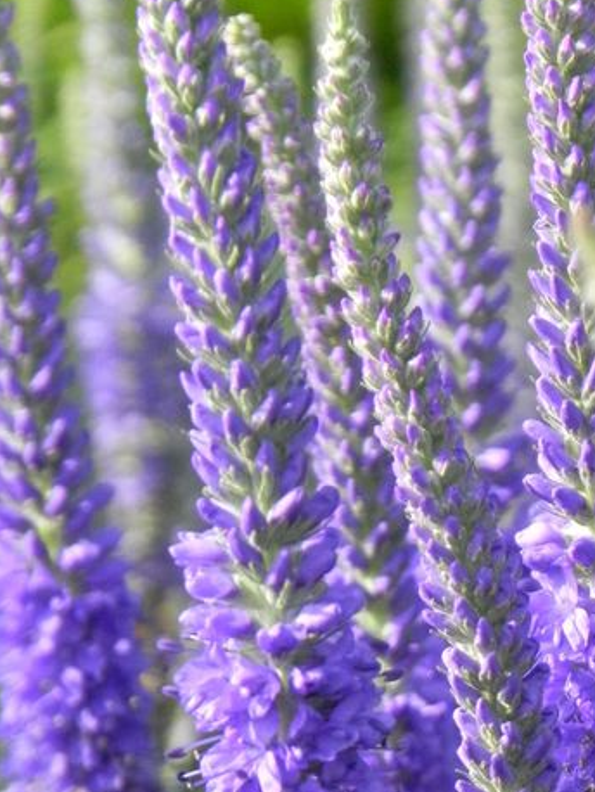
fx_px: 8472
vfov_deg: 5.4
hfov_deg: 4.0
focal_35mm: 370
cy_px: 610
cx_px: 377
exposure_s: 1/2000
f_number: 4.5
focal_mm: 37.7
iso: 800
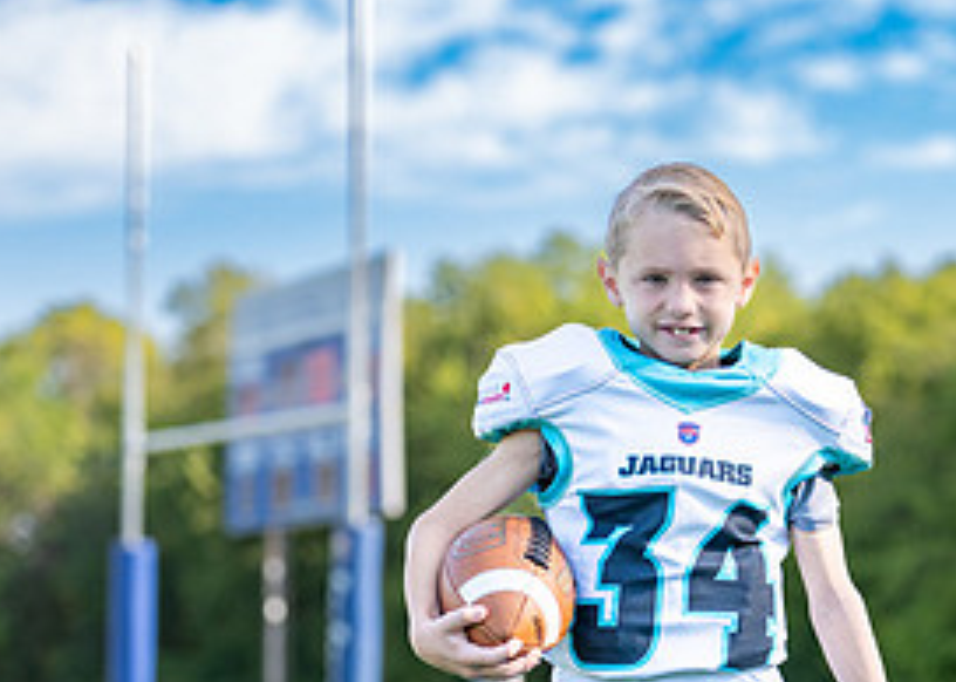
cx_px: 706
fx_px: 3365
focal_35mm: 124
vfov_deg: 11.5
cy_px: 669
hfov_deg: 16.1
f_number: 1.8
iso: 100
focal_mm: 50
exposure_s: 1/1250
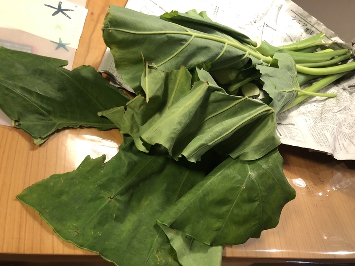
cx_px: 178
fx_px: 287
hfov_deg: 63.4
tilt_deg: -46.1
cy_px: 133
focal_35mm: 28
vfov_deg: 49.7
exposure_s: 1/14
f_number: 1.8
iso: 64
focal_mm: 4
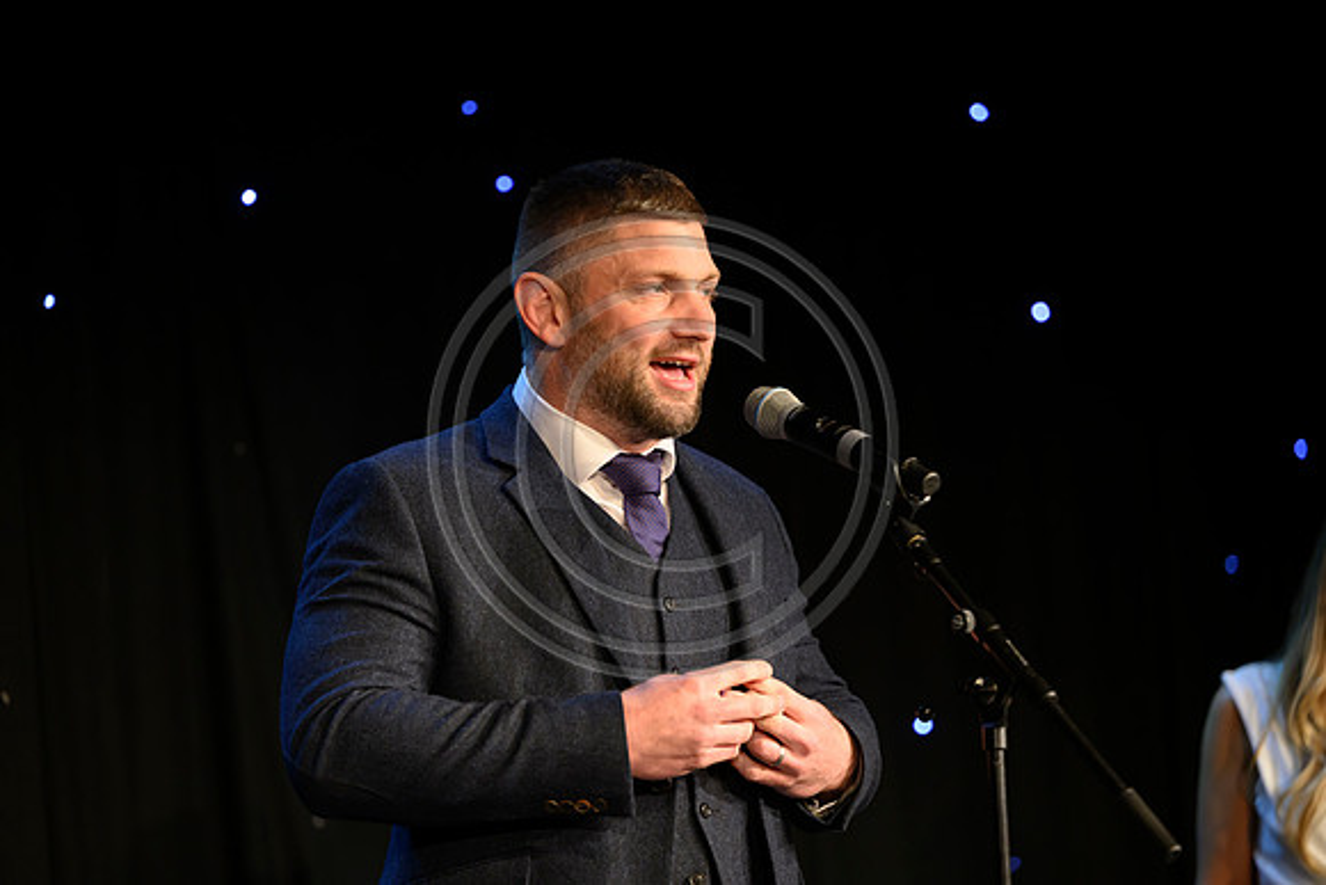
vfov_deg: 9.2
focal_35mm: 150
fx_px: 5526
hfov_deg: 13.7
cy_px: 442
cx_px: 663
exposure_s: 1/250
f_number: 3.2
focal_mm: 150
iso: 2000
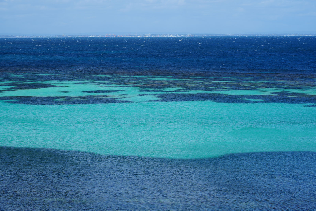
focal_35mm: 105
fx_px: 922
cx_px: 158
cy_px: 106
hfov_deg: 19.5
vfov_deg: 13.0
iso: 100
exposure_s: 1/250
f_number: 9
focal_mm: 105
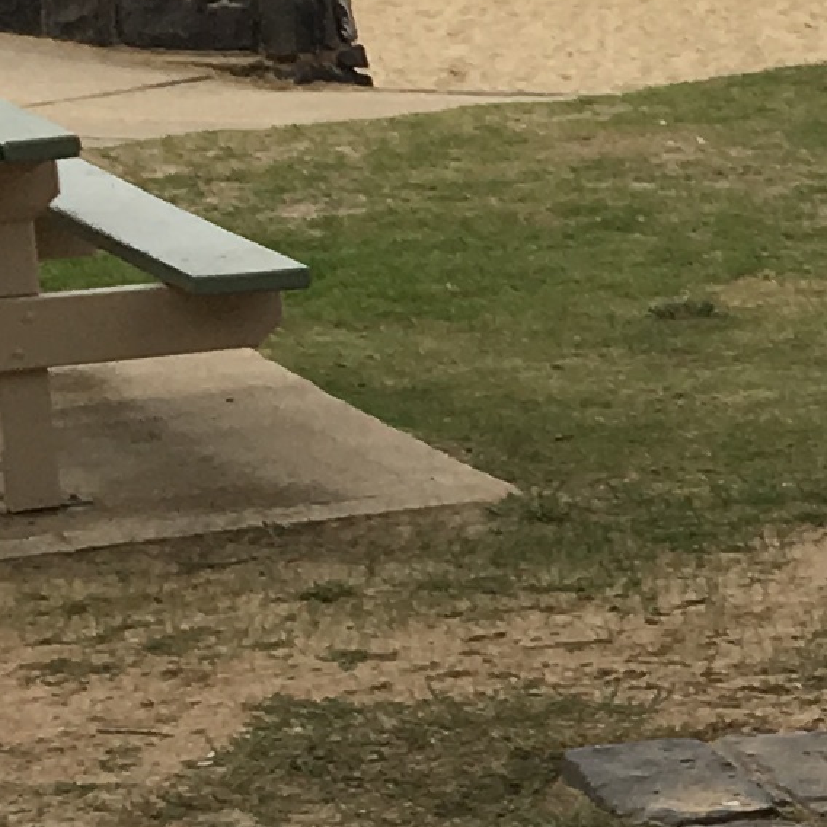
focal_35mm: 182
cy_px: 377
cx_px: 1899
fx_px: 4919
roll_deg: +0.5
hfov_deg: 8.8
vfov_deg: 9.6
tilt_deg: -10.2
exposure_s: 1/1451
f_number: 2.2
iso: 25
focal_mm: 4.15
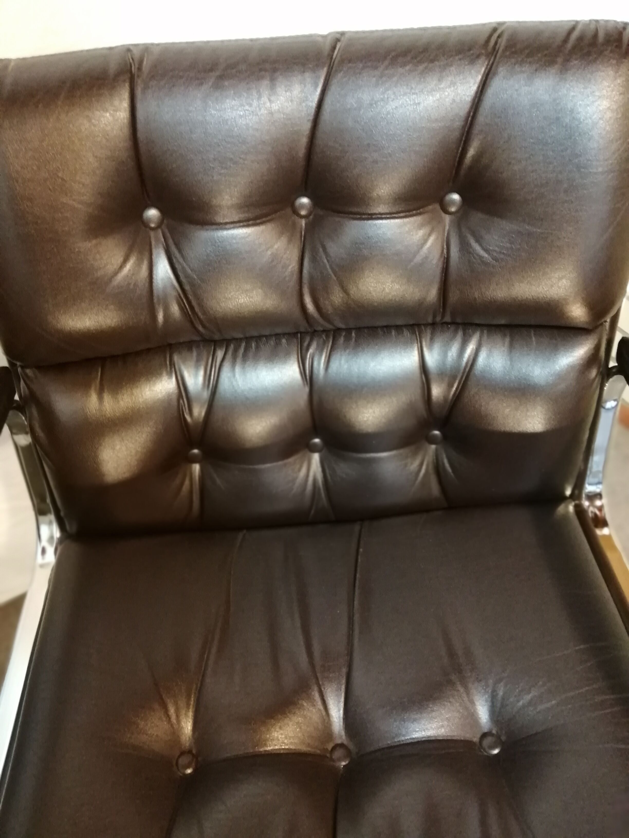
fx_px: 630
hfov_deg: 53.1
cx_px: 314
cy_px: 419
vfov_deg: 67.3
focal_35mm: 26
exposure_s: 1/14.3
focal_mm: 3.46
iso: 640
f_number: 4
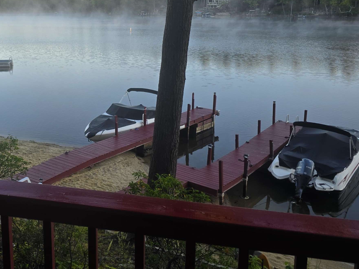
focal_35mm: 40
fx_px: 415
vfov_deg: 35.4
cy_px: 79
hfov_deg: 44.9
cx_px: 82
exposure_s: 1/180
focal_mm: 6.3
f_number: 1.7
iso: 16
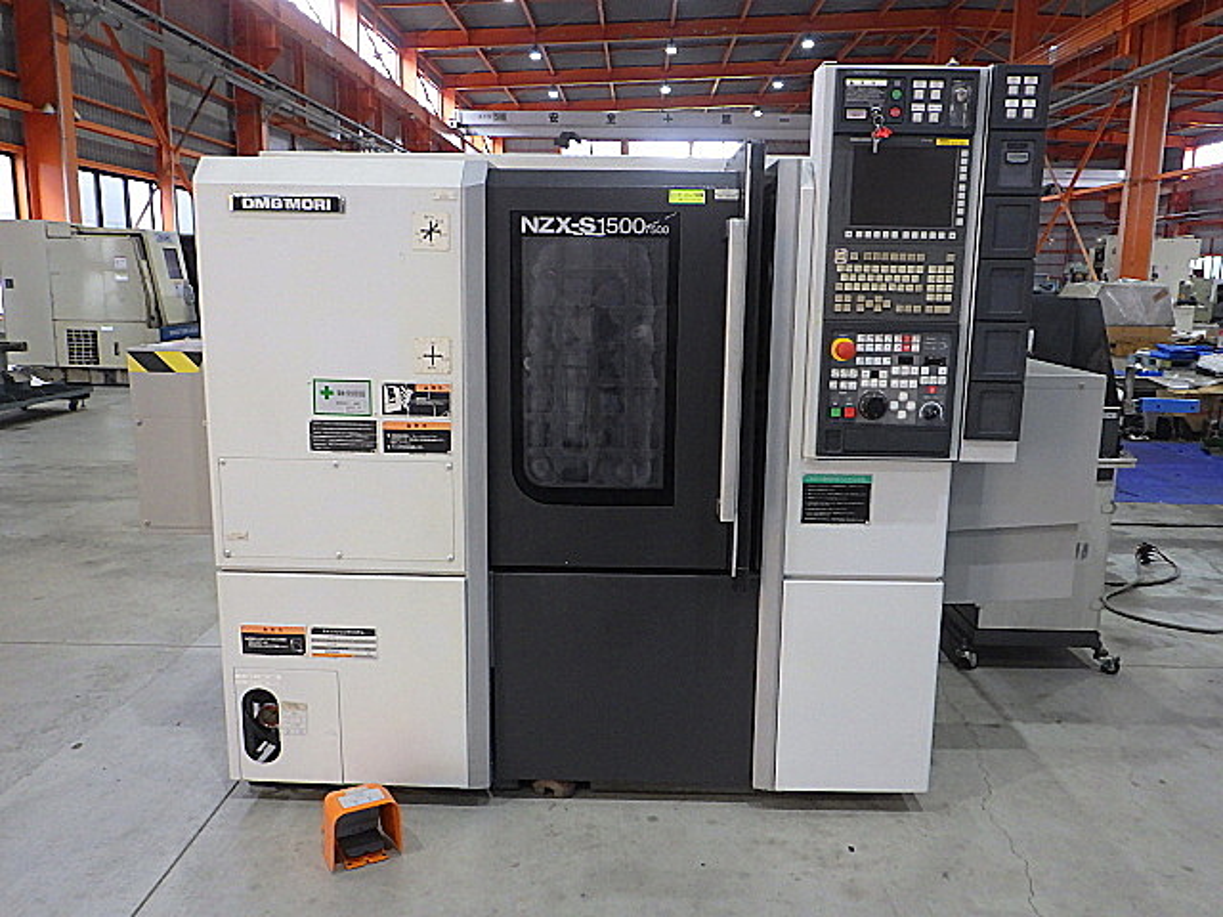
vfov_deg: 49.7
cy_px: 458
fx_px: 989
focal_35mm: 28
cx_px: 612
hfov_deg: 63.4
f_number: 3.5
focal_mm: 5
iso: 500
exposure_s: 1/45
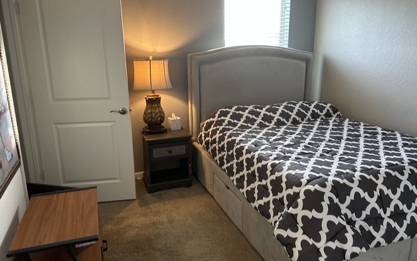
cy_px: 126
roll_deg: +0.0
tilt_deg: -15.3
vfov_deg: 46.0
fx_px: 307
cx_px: 219
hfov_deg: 68.3
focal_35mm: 27
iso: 250
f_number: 1.78
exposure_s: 1/60
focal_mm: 6.86
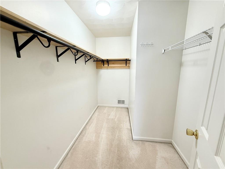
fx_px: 91
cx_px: 112
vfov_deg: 85.7
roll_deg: +0.6
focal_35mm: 14
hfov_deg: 102.1
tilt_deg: -9.3
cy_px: 84
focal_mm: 2.22
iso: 200
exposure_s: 1/60
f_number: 2.2
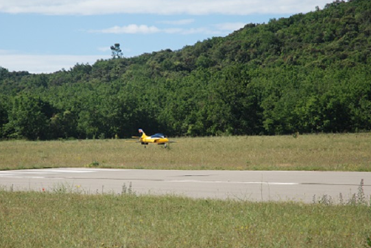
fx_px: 1574
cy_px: 133
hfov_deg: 13.4
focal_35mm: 153
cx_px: 160
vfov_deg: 9.0
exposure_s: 1/640
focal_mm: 85
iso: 200
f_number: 6.3
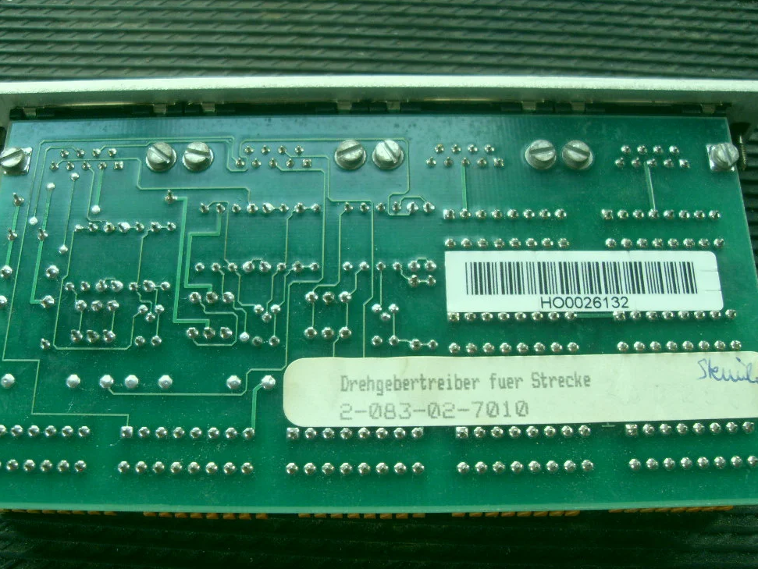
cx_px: 368
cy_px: 282
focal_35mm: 39
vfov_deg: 36.8
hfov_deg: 47.8
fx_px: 854
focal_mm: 6.3
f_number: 2.8
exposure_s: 1/60
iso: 100
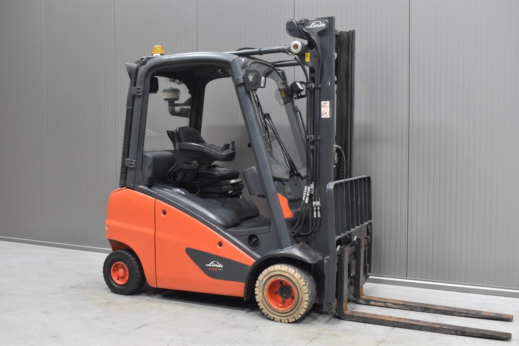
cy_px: 173
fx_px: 541
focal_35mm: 38
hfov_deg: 51.3
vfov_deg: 35.5
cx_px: 260
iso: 1600
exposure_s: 1/25
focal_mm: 25
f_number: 5.6
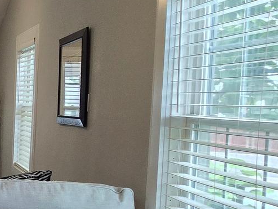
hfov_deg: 20.1
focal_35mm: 53
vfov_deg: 27.5
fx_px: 426
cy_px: 108
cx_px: -263
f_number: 2.2
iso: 125
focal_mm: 2.2
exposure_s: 1/60
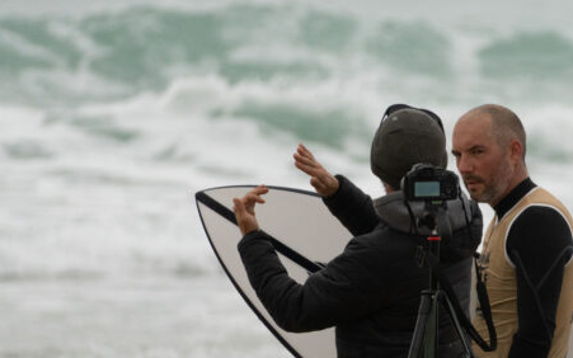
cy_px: 365
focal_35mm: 1216
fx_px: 18992
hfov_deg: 1.7
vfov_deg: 1.1
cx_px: 612
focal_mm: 350
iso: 800
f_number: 6.3
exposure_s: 1/1600
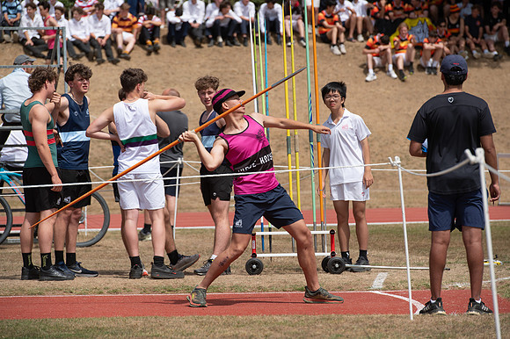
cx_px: 255
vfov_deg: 6.9
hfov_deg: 10.3
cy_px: 170
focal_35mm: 200
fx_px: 2832
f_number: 6.3
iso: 100
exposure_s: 1/800
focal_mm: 200
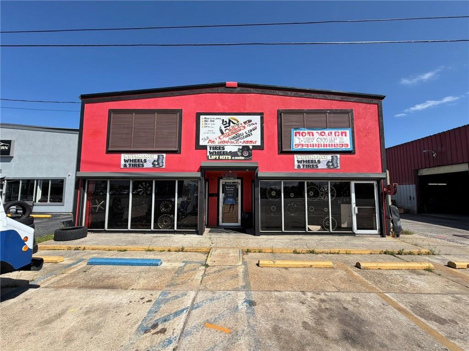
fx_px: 190
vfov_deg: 85.7
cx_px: 234
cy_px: 176
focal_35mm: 14
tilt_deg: +5.8
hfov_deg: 102.1
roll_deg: +0.5
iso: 20
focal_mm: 2.22
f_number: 2.2
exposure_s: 1/864
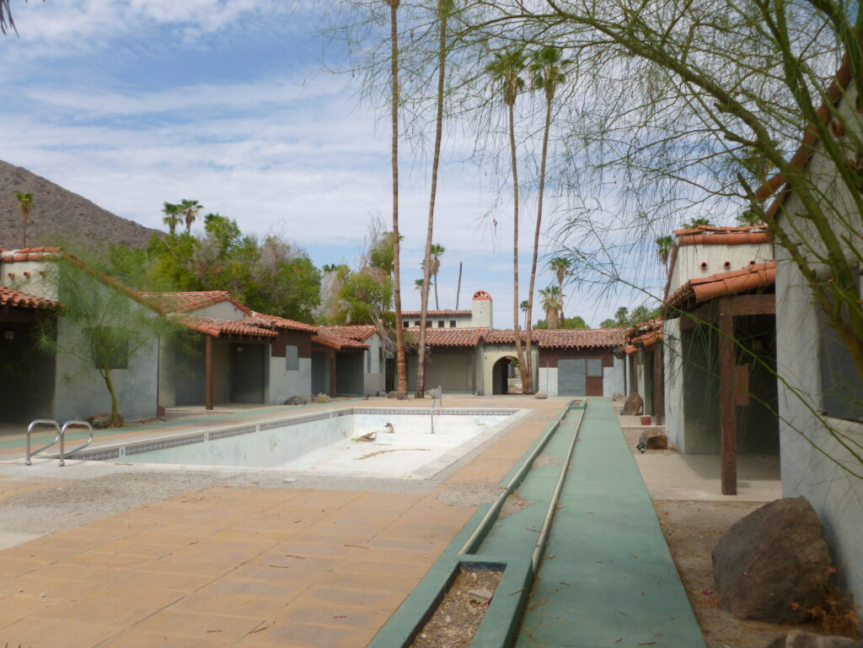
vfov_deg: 49.7
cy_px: 324
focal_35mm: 28
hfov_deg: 63.4
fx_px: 698
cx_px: 432
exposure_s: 1/1300
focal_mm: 5
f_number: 3.3
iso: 100
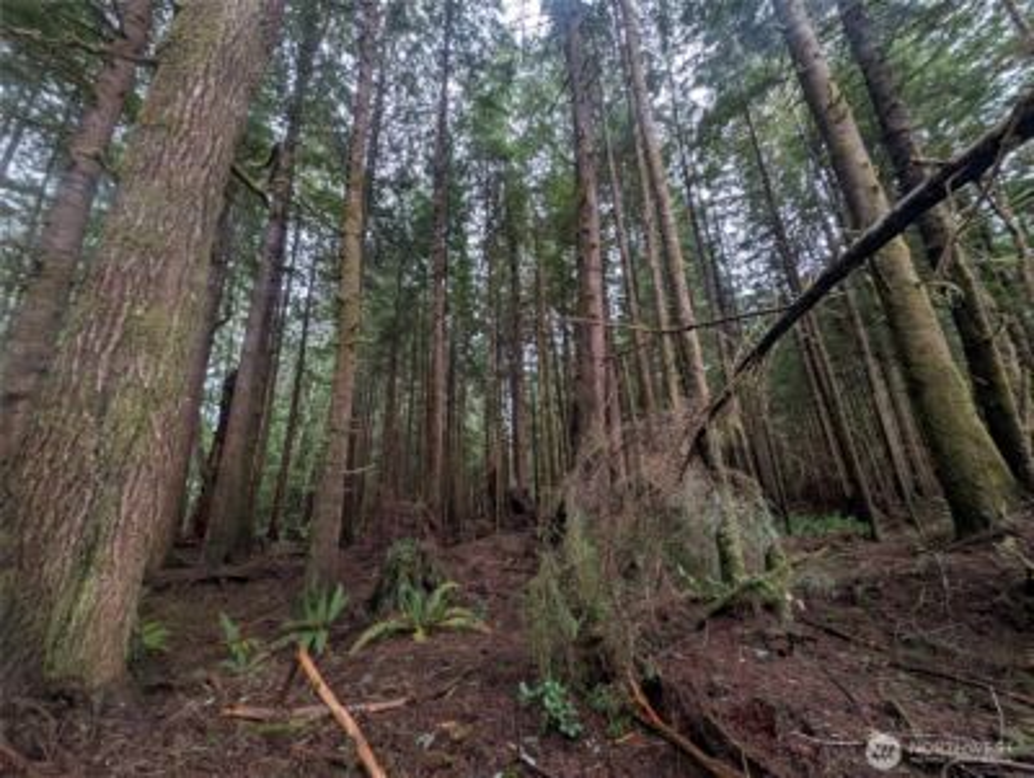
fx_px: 359
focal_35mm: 12
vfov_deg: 94.6
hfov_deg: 110.5
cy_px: 389
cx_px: 517
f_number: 1.95
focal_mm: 2.23
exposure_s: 1/28.3
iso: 159
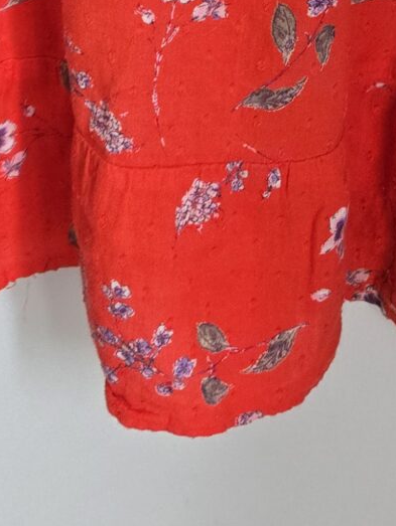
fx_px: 1371
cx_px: 189
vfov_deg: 18.9
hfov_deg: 16.4
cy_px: -286
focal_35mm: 90
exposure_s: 1/120
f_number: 1.8
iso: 400
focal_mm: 5.4
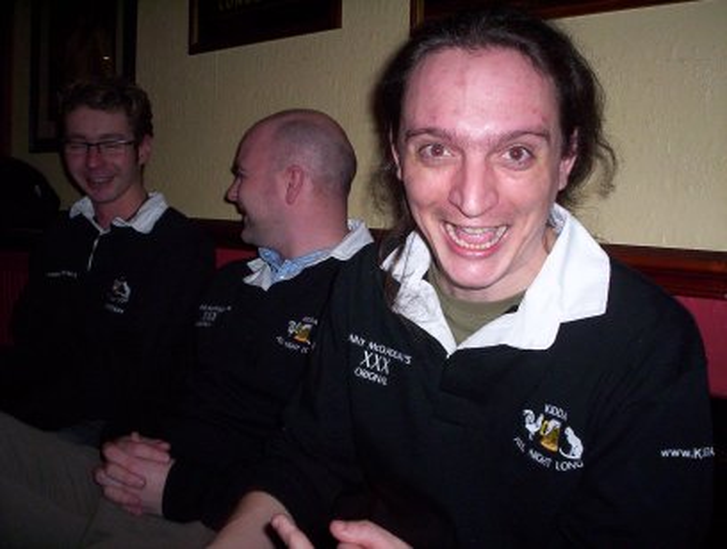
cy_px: 274
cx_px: 364
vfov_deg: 37.9
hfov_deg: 48.9
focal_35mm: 38
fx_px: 800
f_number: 4.5
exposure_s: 1/60
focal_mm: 4.99
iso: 140
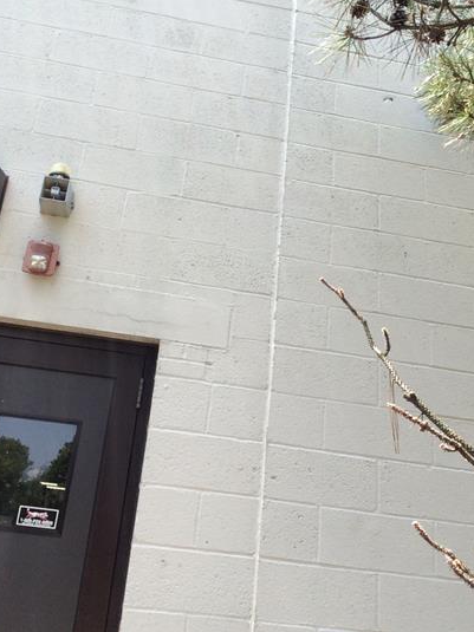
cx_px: 213
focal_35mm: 37
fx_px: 676
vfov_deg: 50.0
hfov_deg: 38.6
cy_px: 279
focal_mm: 2.15
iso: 50
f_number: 2.4
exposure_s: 1/785
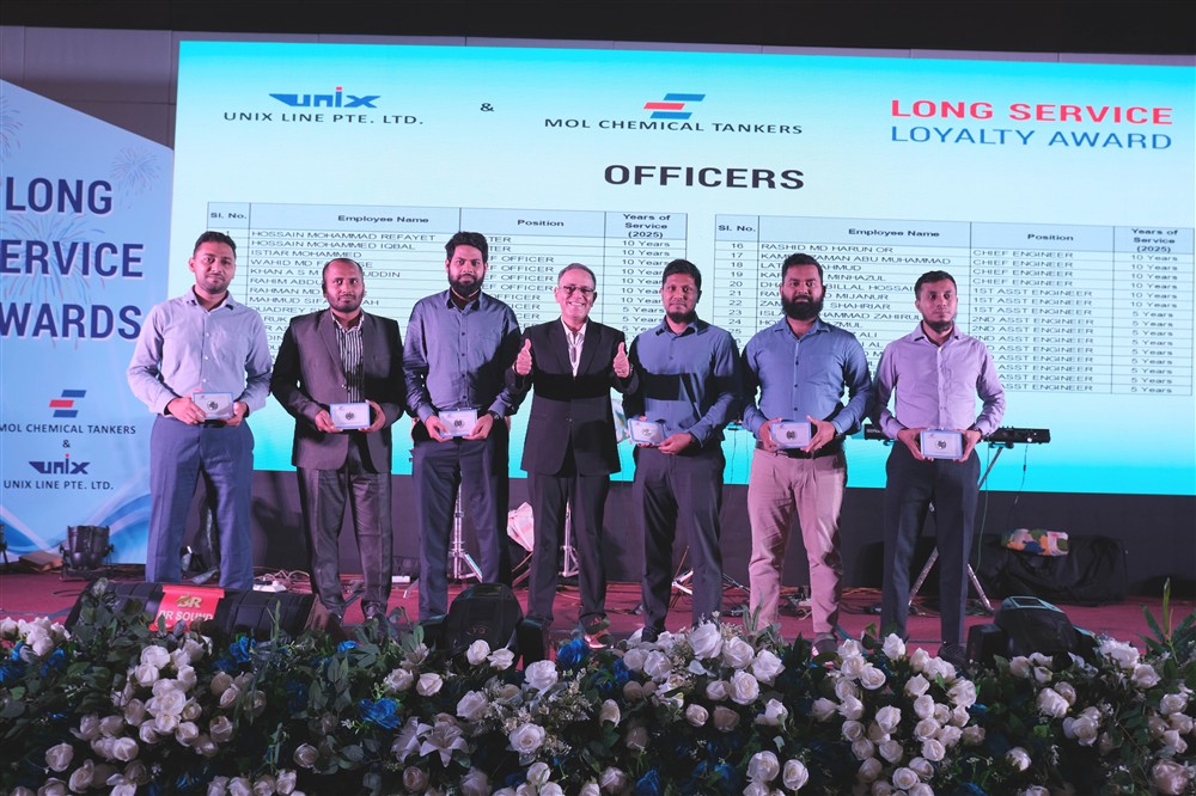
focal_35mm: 33
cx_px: 598
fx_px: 1096
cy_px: 398
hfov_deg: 57.2
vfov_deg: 39.9
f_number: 4.2
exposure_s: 1/38
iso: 320
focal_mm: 22.1
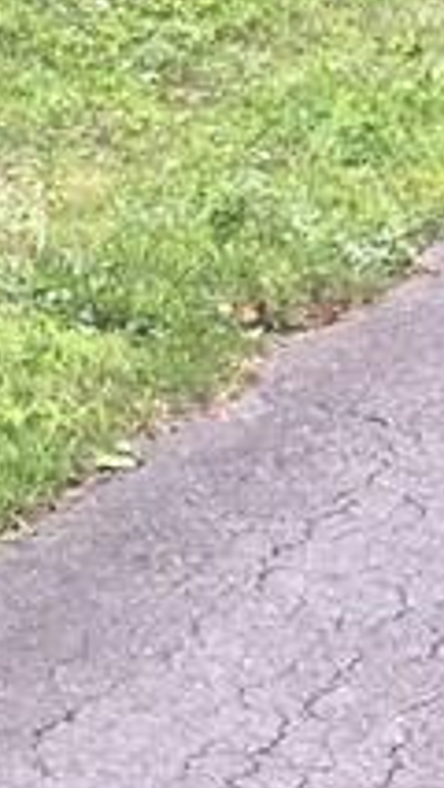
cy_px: -585
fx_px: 3178
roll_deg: -0.2
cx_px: -910
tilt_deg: -0.6
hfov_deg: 7.1
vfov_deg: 12.9
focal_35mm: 152
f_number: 2.2
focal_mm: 4.15
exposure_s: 1/942
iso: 32
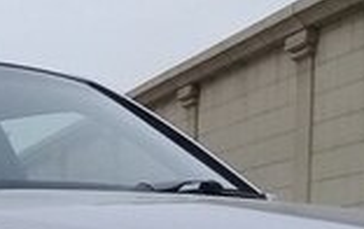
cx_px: -177
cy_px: 424
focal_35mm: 139
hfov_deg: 14.1
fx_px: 1381
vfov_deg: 9.0
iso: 50
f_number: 2.2
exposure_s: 1/984
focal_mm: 3.3
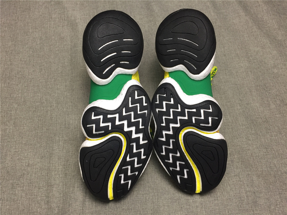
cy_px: 108
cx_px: 144
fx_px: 240
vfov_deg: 48.2
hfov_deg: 61.7
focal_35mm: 29
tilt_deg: -67.6
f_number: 2.2
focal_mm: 4.15
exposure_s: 1/33
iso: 80
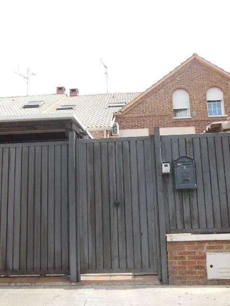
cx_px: 115
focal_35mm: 34
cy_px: 153
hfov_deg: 41.8
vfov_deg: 54.0
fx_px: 301
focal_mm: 6
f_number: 3.9
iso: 125
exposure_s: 1/500
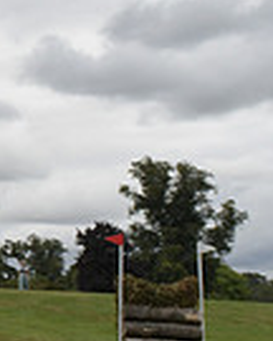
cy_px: 32
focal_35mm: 133
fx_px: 1343
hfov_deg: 9.8
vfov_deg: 14.3
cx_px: -445
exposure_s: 1/4000
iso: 900
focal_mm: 22
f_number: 5.6
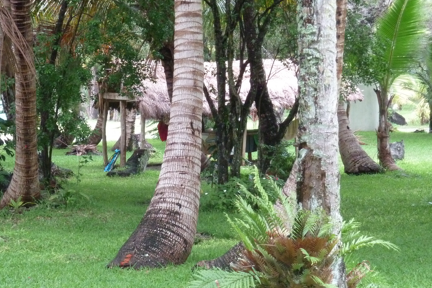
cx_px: 138
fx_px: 1596
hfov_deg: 15.4
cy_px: 180
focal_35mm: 133
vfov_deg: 10.3
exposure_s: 1/40
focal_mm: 14.7
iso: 400
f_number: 4.3
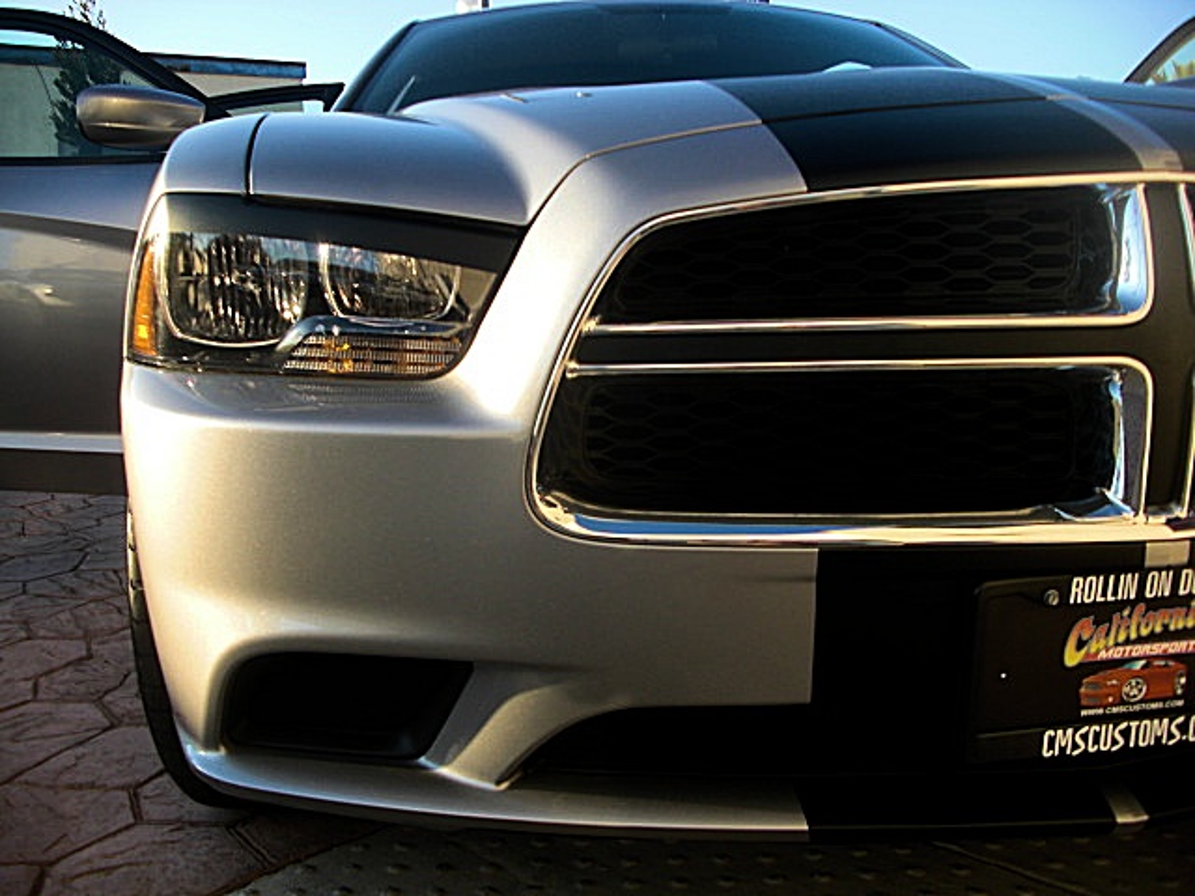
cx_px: 598
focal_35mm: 36
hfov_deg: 51.4
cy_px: 448
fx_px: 1243
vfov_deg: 39.7
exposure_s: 1/250
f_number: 2.8
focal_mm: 6.3
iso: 50
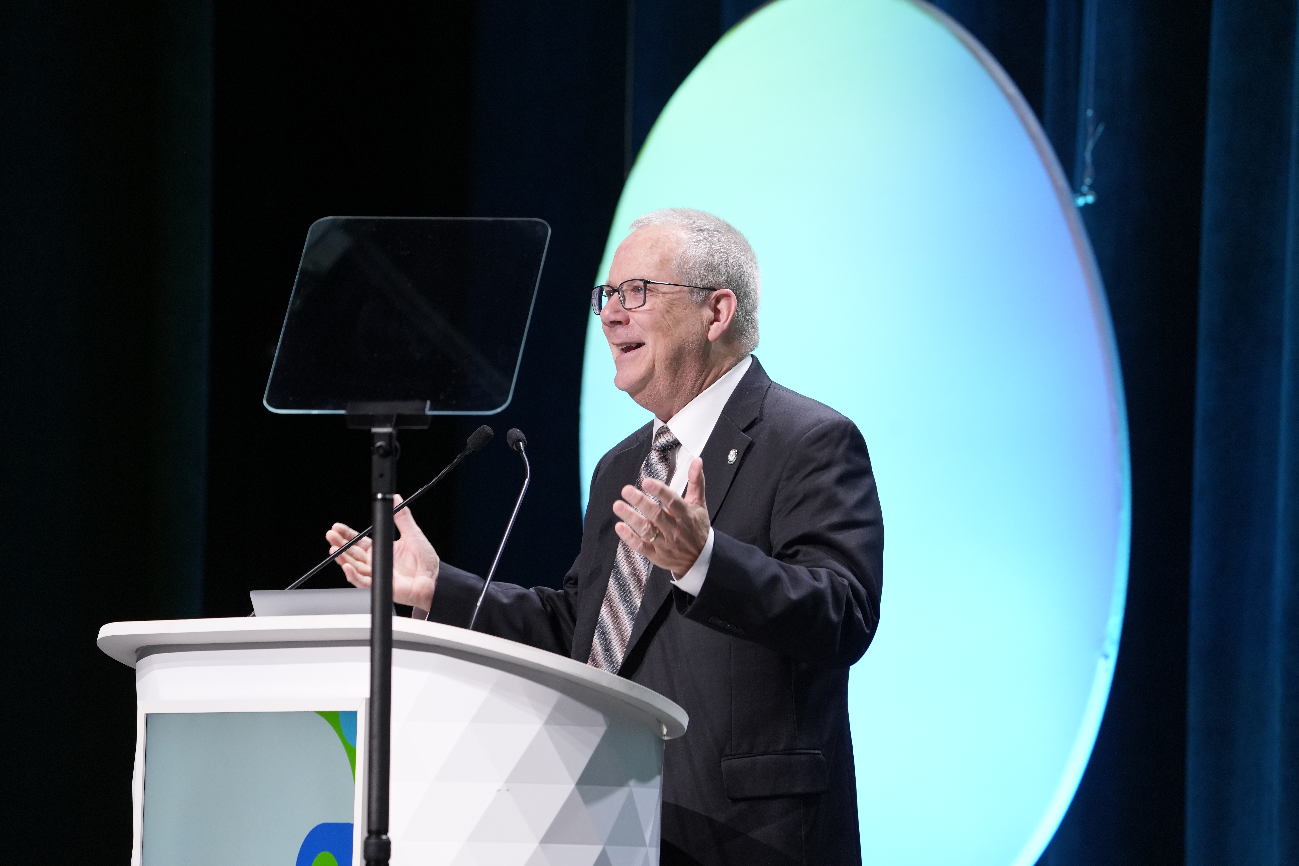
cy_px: 433
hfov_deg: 7.6
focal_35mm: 270
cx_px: 650
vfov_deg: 5.1
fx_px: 9742
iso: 2500
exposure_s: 1/125
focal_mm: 270
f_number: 6.3
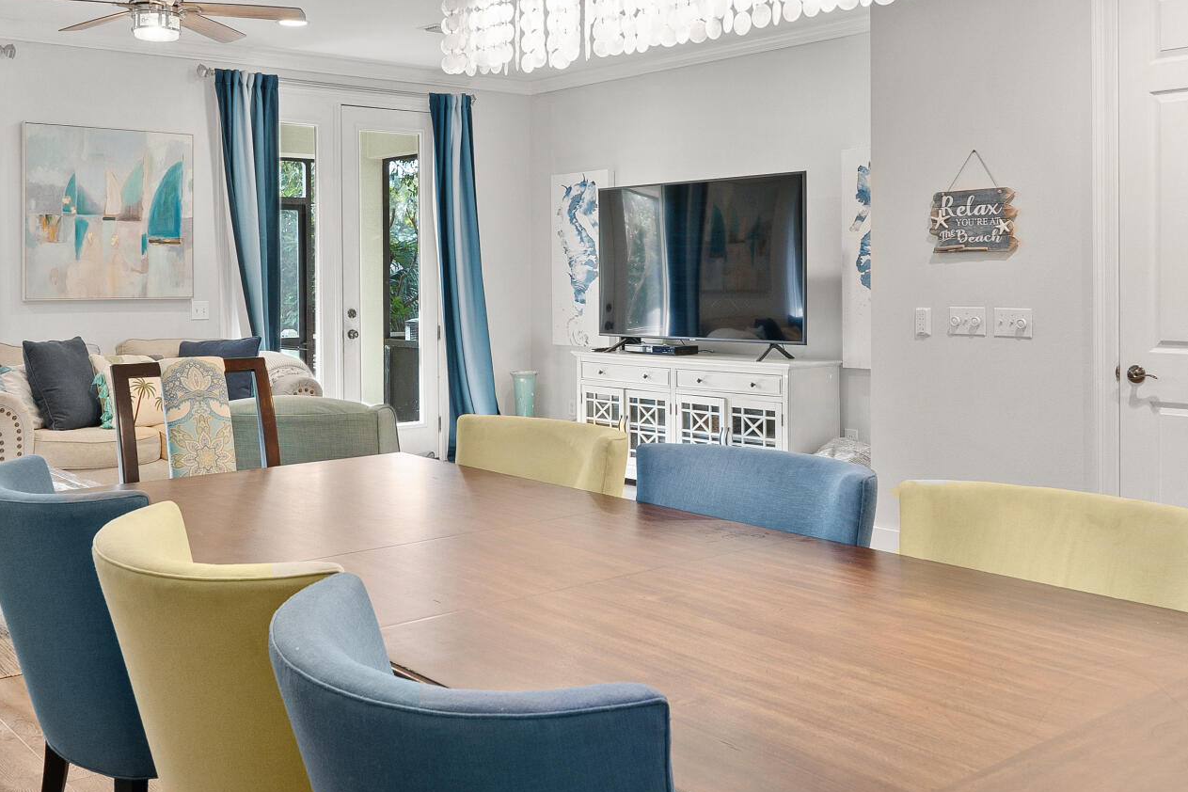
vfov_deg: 33.7
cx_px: 521
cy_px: 255
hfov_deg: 49.2
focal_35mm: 39
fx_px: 1293
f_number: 8
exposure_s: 1/3
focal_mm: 16.5
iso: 320
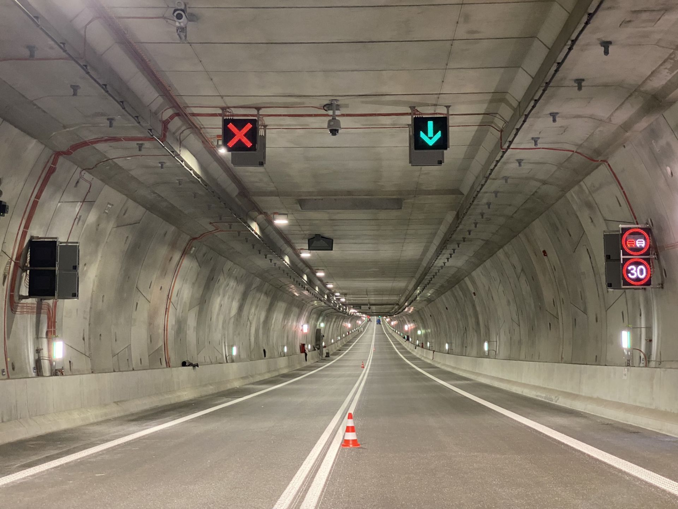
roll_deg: +0.0
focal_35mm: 52
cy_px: 254
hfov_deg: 36.8
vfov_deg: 28.0
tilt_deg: +4.2
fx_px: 1018
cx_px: 339
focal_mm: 6
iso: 400
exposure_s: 1/33
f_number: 2
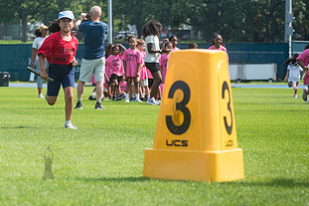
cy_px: 66
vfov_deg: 6.1
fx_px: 1922
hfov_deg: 9.2
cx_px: 48
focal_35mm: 224
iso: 160
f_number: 5.6
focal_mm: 120
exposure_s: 1/500
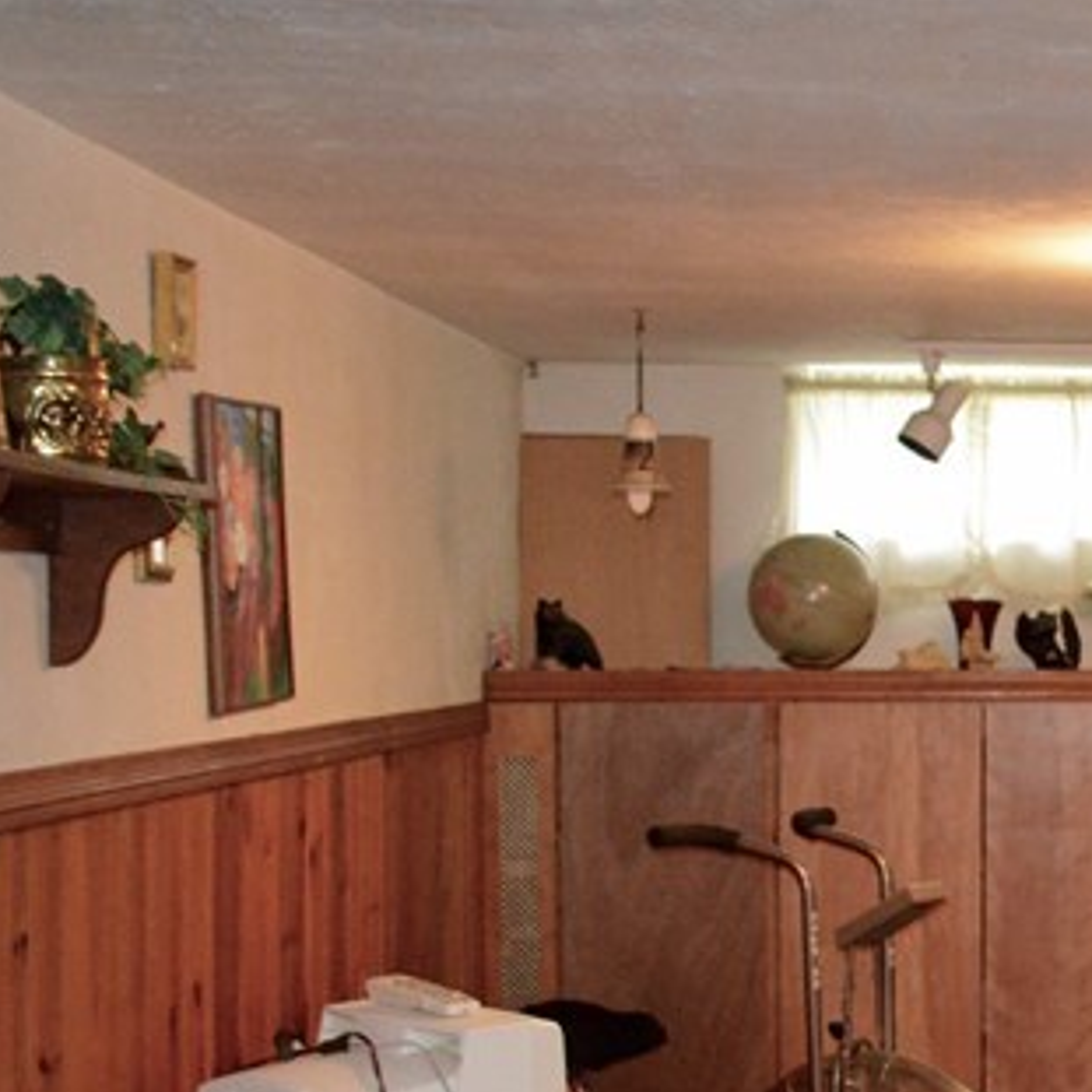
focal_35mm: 80
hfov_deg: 19.8
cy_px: 702
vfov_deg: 21.6
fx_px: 2855
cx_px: 1445
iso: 2800
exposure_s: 1/60
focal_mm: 18
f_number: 3.5
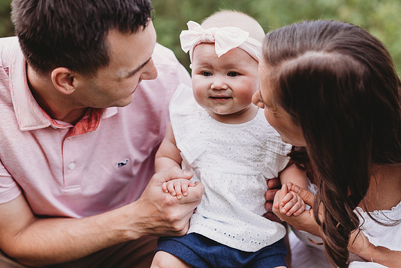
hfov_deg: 23.9
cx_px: 200
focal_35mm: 85
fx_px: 947
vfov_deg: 16.1
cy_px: 134
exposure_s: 1/250
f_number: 2.2
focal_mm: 85
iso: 100
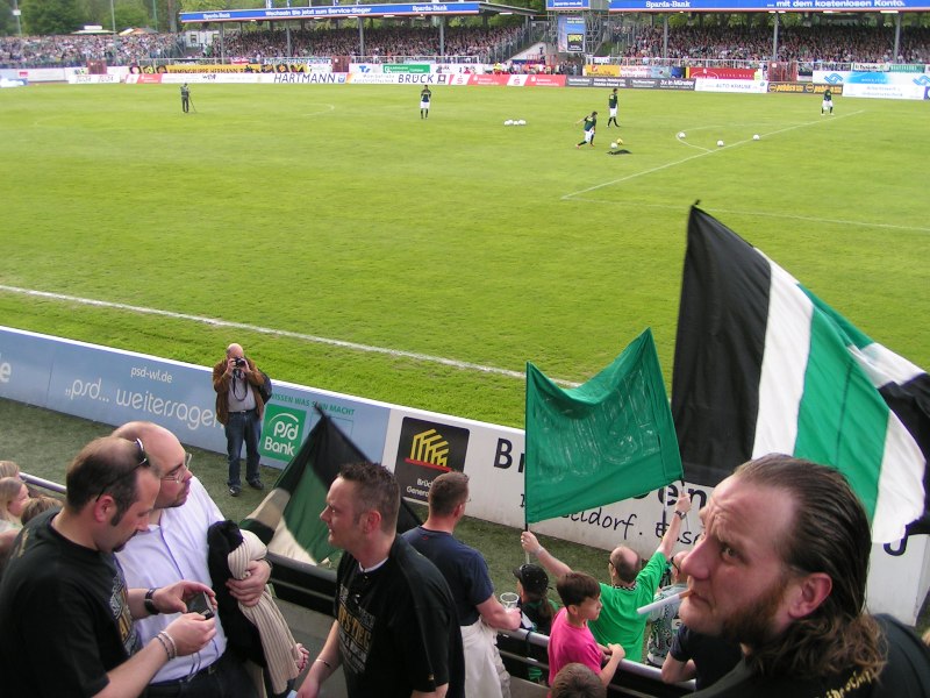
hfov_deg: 49.0
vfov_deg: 37.7
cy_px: 349
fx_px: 1021
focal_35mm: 38
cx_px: 465
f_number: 4
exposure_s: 1/100
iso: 50
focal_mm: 5.8
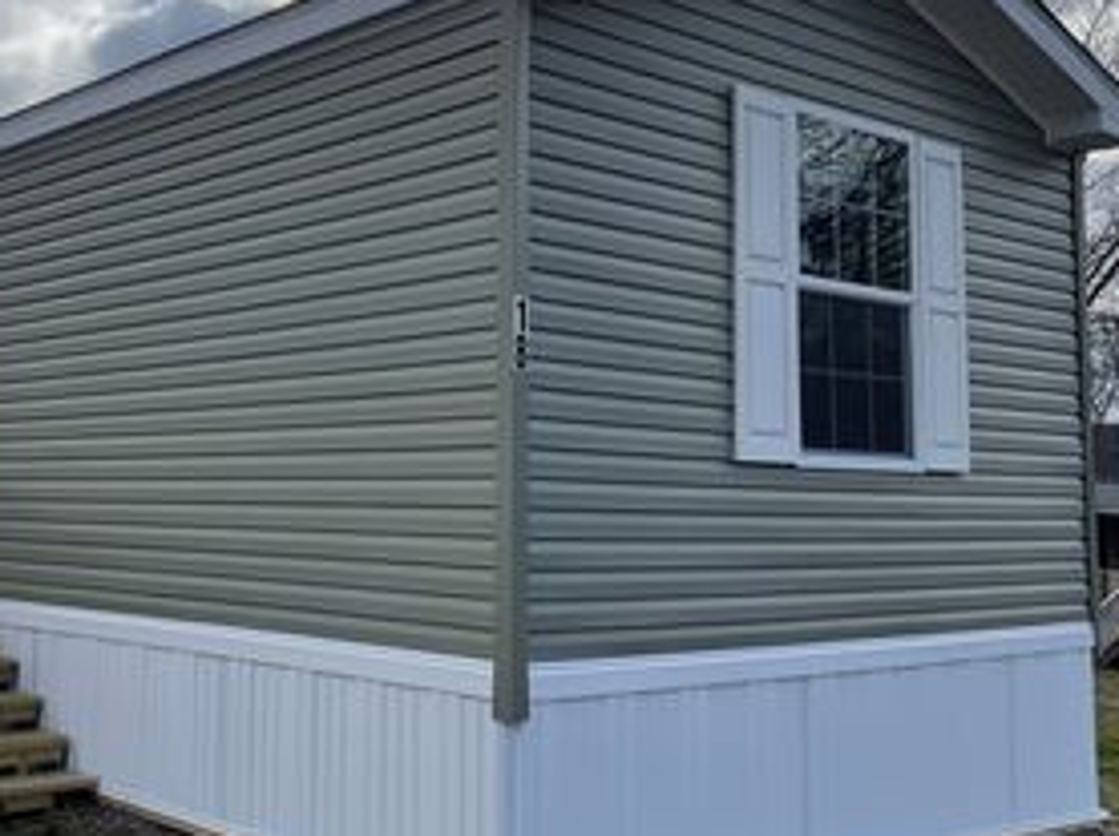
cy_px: 337
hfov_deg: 39.8
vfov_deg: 30.7
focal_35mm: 47
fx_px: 1517
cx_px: 331
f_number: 1.6
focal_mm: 4.2
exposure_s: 1/5556
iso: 32
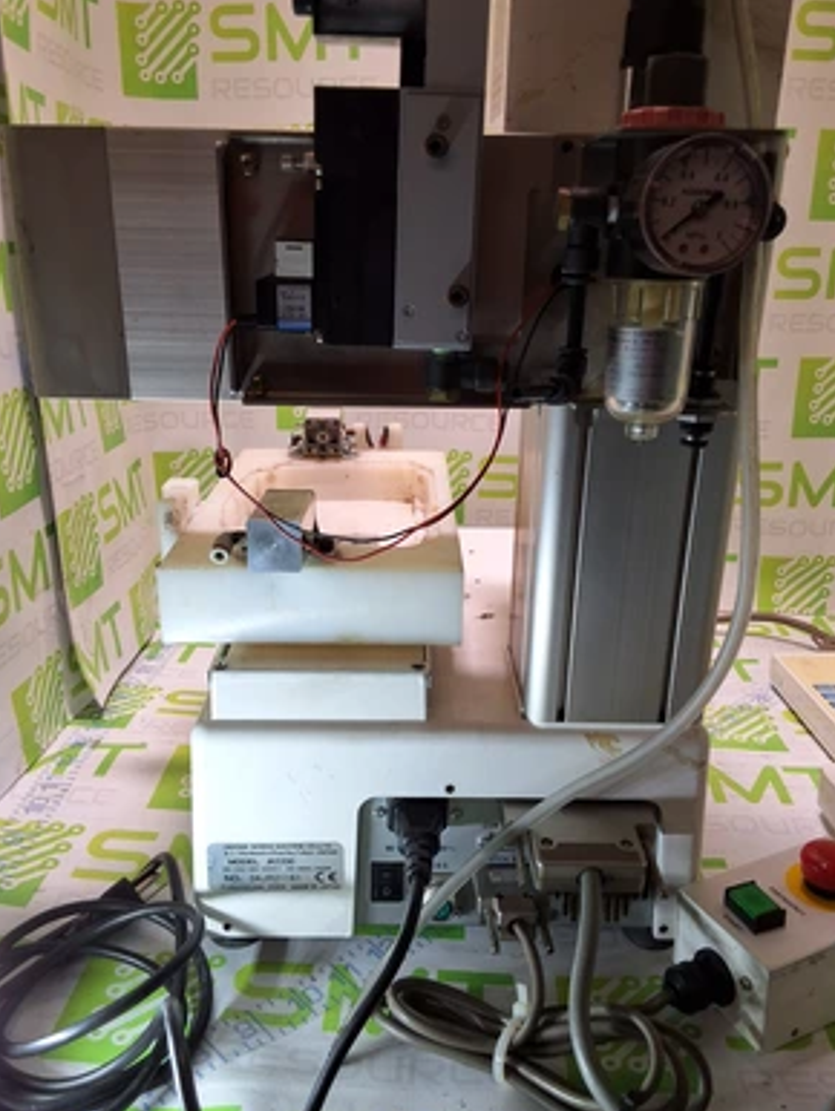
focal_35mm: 29
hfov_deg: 48.3
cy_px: 573
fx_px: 932
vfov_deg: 61.6
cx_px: 409
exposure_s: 1/120
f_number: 1.9
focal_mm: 2.91
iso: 32
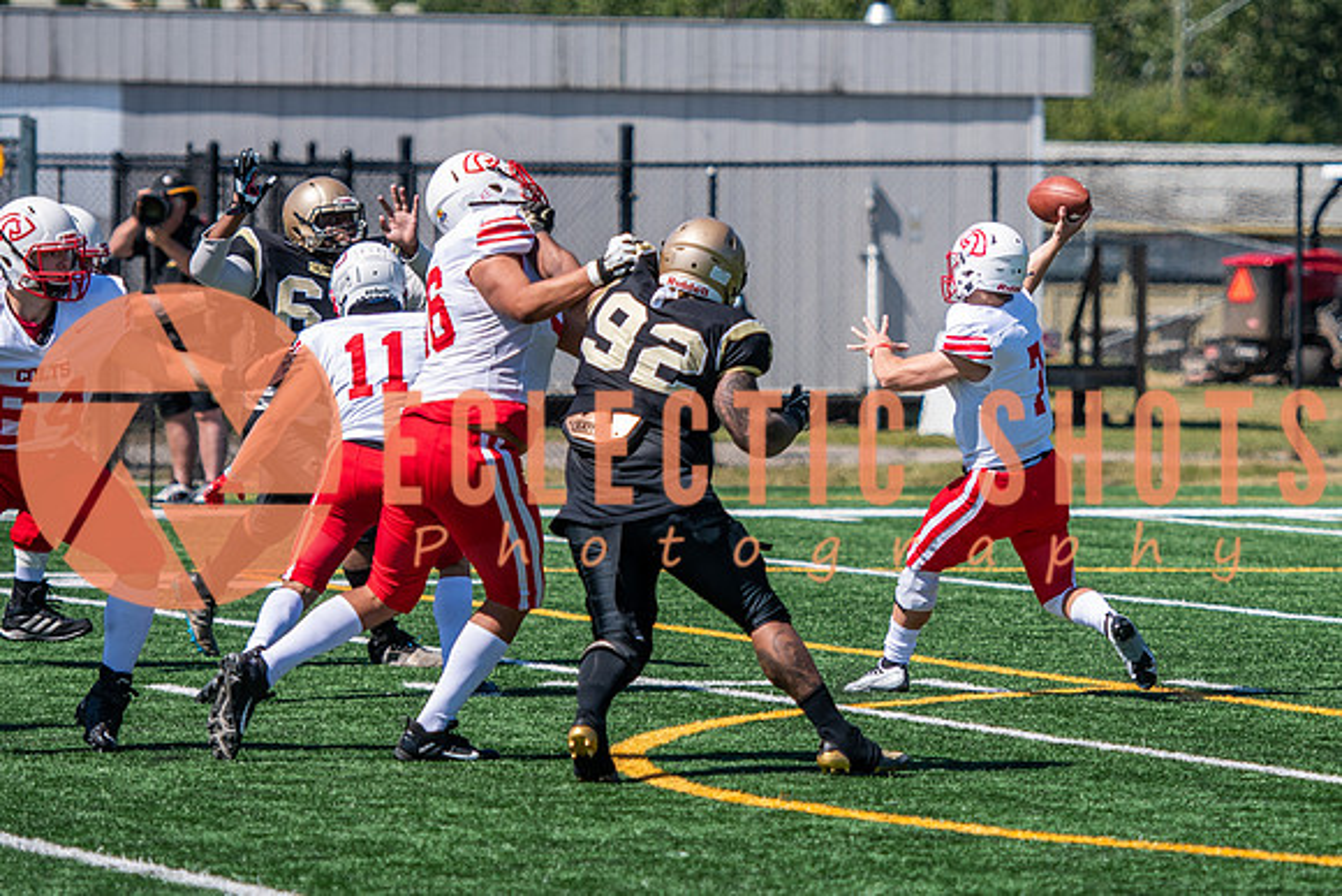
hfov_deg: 6.7
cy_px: 331
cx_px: 984
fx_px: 11485
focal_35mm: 308
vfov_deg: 4.5
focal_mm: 140
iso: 160
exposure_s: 1/4000
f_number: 2.8
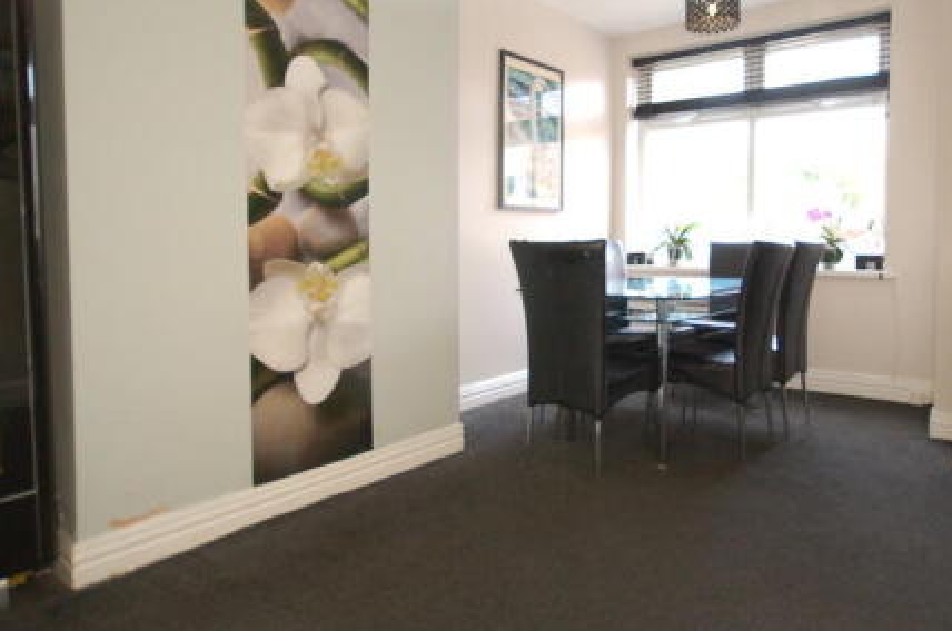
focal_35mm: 23
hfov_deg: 75.6
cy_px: 251
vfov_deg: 54.5
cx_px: 552
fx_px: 607
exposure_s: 1/60
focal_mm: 10
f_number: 4
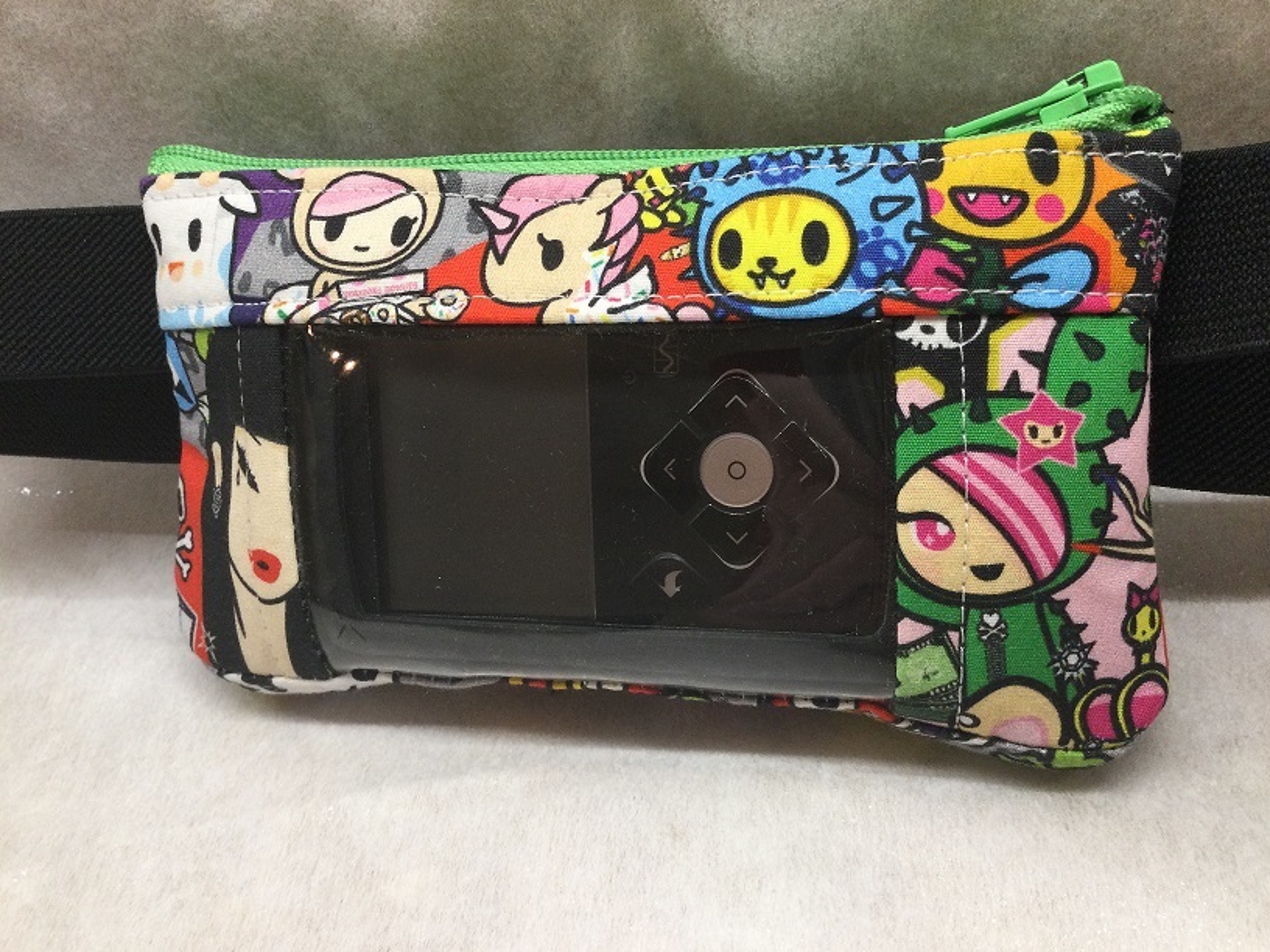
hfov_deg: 58.4
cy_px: 476
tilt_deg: -45.3
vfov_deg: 45.4
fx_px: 1137
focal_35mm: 31
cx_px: 635
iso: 50
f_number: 2.4
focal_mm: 3.3
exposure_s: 1/30
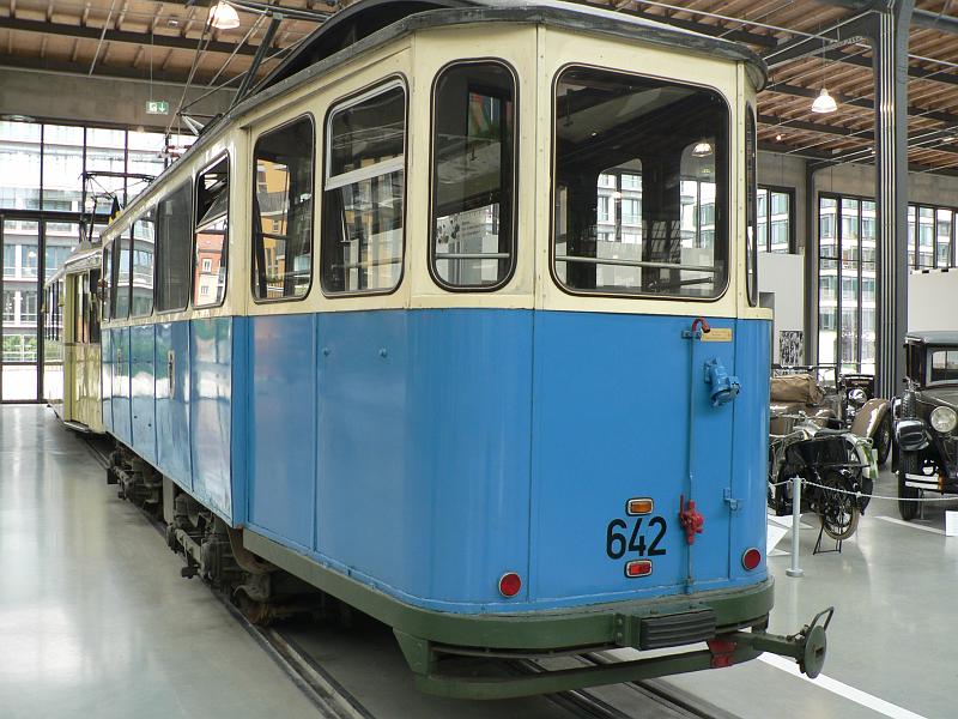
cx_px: 479
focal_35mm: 36
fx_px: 996
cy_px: 360
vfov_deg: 39.7
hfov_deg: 51.4
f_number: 2.8
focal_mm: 6
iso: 80
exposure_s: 1/80
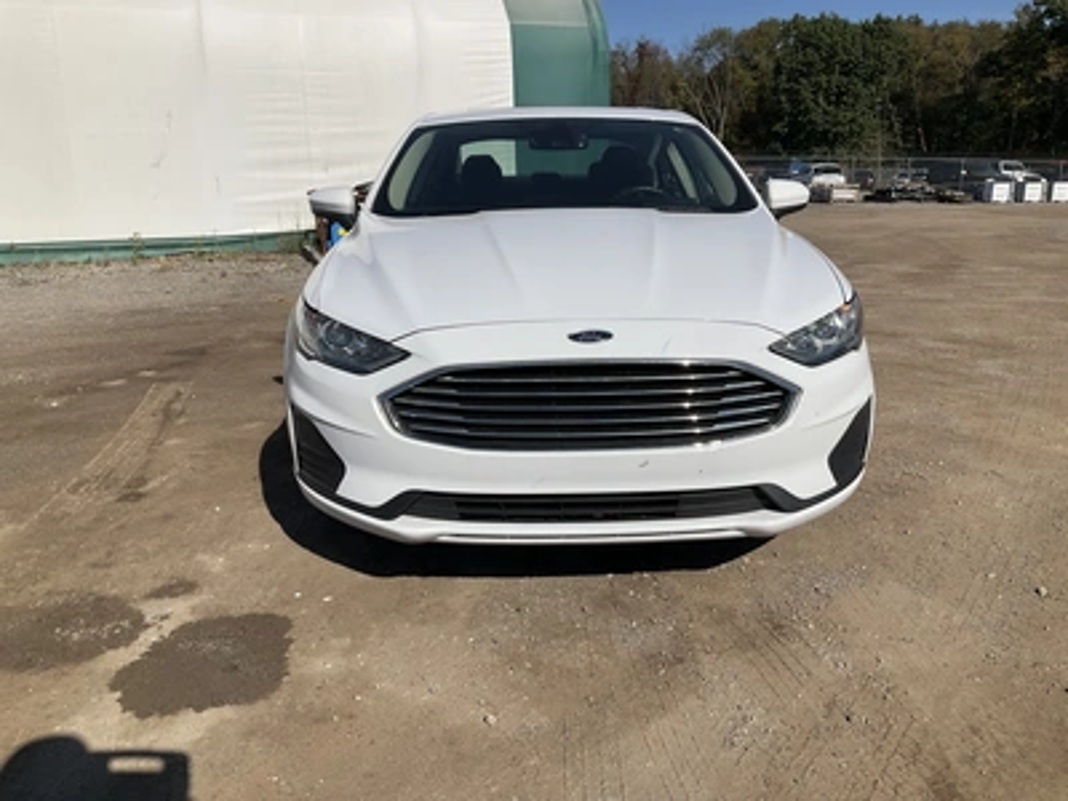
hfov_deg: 61.7
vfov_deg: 48.2
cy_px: 400
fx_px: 895
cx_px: 534
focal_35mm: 29
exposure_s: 1/4785
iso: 25
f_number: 1.8
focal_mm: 3
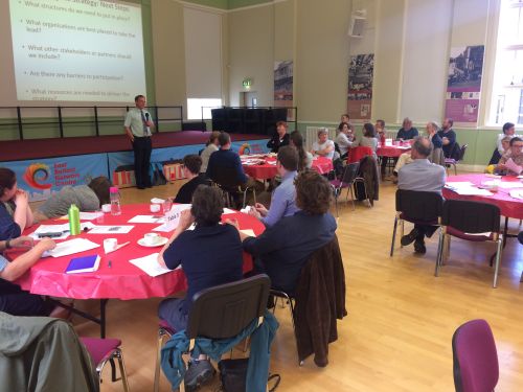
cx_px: 262
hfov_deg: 61.7
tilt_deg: -12.7
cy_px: 196
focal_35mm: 29
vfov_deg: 48.2
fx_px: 438
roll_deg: -1.2
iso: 64
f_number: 2.2
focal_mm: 4.15
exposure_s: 1/33
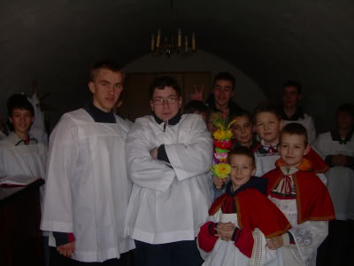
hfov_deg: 49.0
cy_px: 133
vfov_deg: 37.7
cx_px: 177
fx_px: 389
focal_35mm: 38
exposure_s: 1/60
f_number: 2.8
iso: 50
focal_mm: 6.3
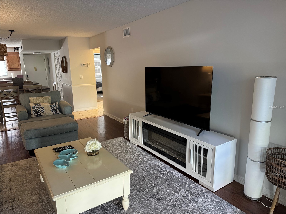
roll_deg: +0.3
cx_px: 143
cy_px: 107
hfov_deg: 71.6
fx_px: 198
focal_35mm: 24
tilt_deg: -11.5
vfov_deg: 56.8
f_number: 1.78
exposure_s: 1/60
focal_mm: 6.76
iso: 320
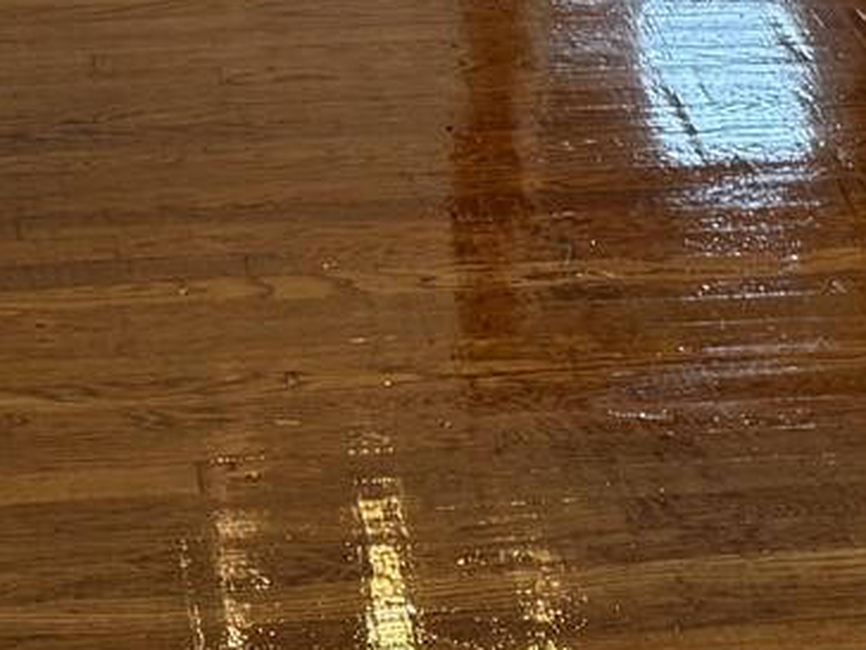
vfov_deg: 9.5
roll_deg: -0.5
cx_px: 397
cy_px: -1019
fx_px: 3377
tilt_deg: -4.3
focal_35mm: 135
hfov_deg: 14.6
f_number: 1.78
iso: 100
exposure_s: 1/120
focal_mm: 6.76
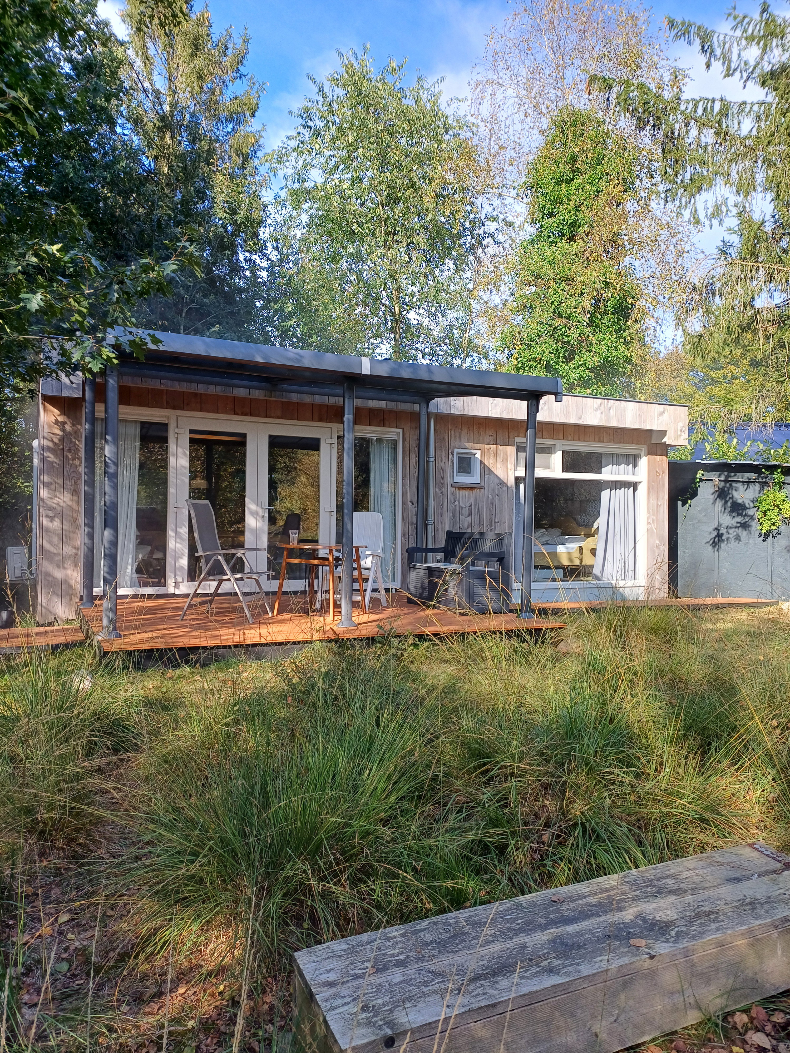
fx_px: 761
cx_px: 395
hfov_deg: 54.9
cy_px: 526
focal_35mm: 25
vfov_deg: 69.4
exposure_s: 1/260
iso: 50
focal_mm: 4.65
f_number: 1.8
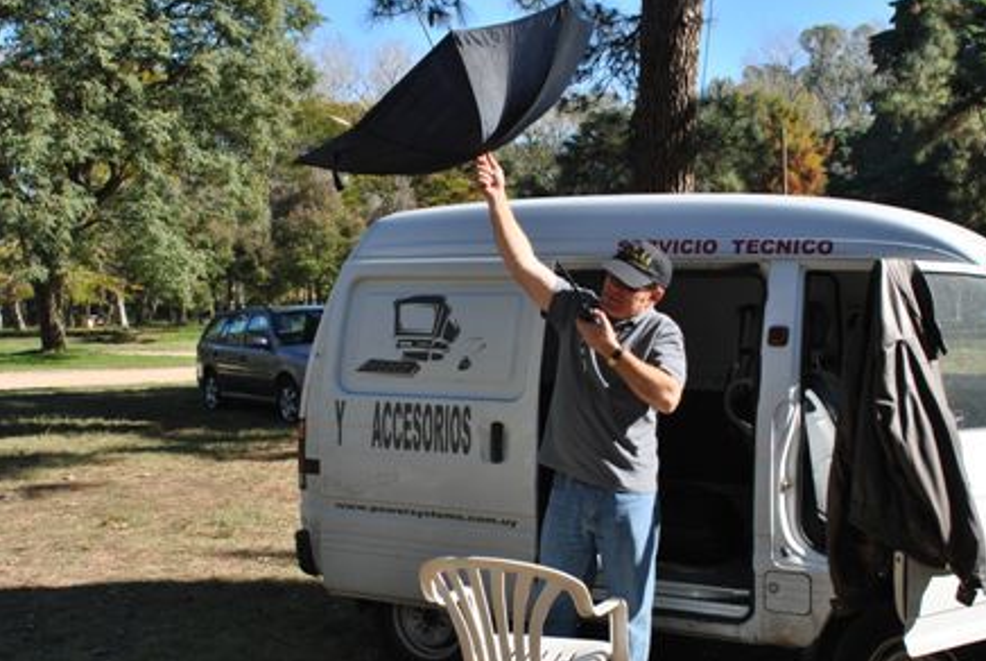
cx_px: 504
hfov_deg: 44.4
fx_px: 1207
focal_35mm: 44
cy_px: 369
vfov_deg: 30.6
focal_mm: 20
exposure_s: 1/200
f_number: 7.1
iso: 100
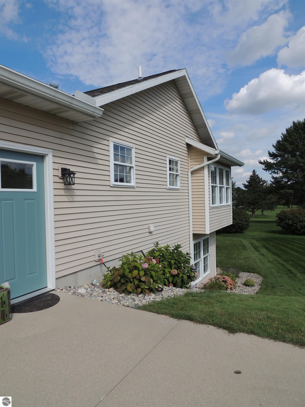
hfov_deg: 56.8
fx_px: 282
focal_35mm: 24
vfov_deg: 71.6
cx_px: 152
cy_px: 204
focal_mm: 4.3
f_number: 3.7
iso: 100
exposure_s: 1/1250
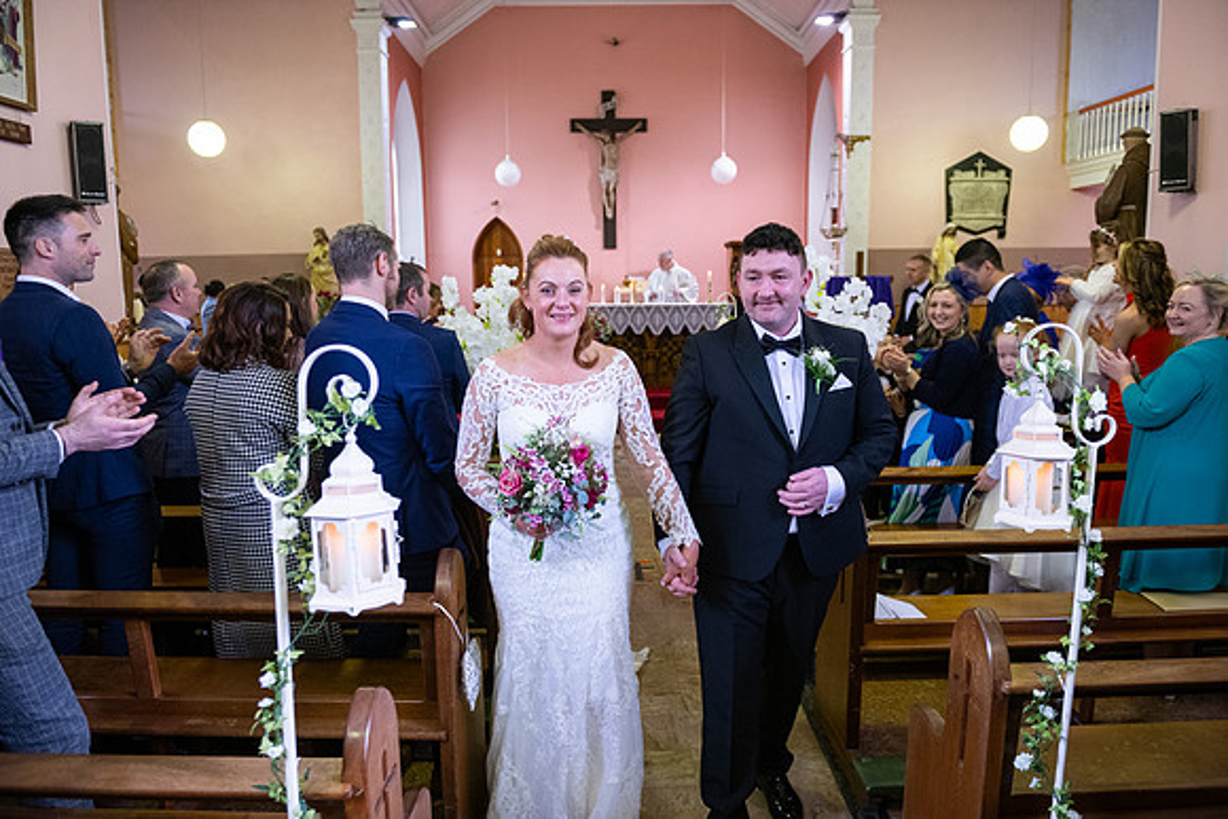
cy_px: 410
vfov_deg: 53.2
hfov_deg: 73.7
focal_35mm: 24
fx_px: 819
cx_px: 614
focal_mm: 24
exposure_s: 1/160
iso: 1250
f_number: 3.5
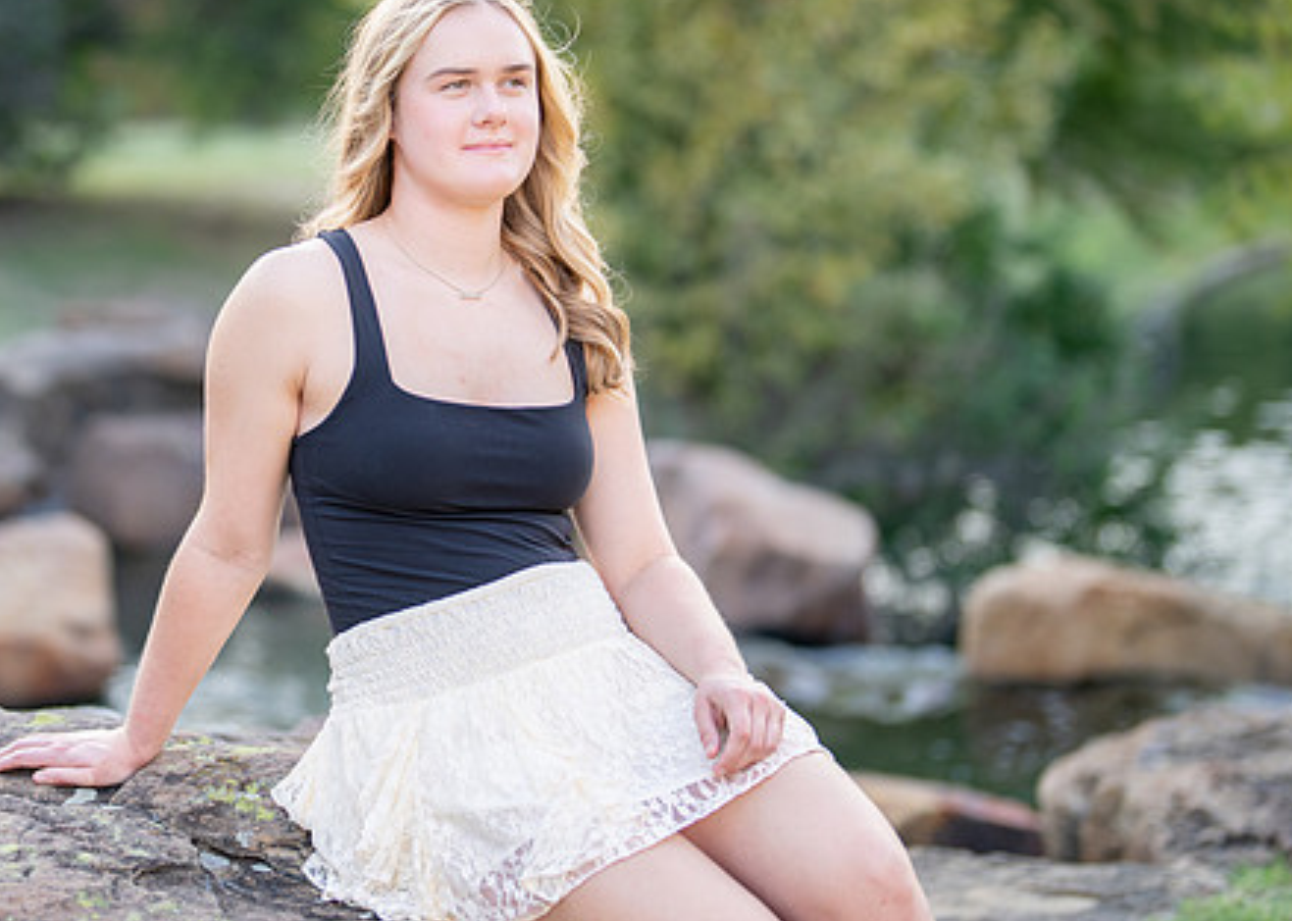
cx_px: 463
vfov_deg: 17.0
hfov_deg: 23.6
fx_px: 3080
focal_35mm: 84
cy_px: 342
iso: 100
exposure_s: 1/320
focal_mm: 50
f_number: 1.2
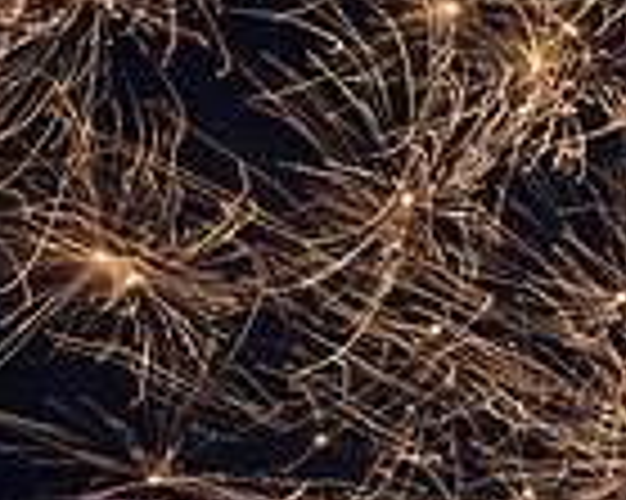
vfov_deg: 5.6
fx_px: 5073
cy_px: 124
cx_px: 712
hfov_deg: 7.0
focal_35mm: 274
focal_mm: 70
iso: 200
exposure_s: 2.9
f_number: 11
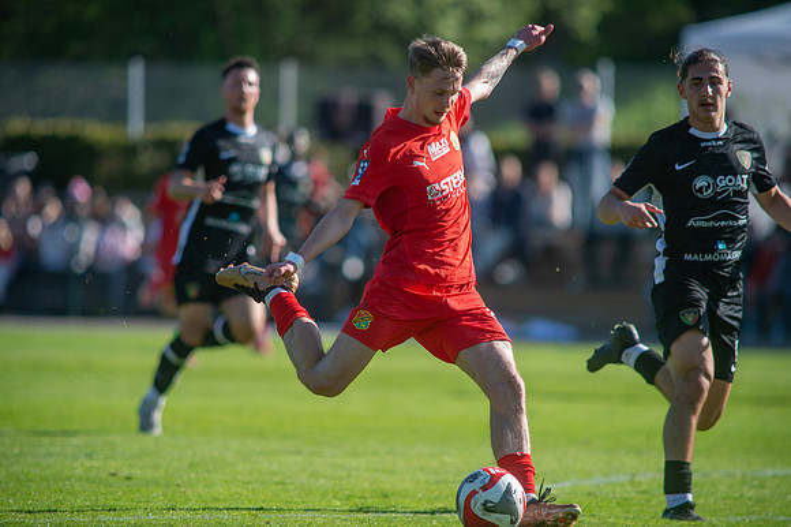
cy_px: 264
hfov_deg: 4.9
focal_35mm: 420
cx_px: 396
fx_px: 9223
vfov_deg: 3.3
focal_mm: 420
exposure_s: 1/1600
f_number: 4
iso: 320
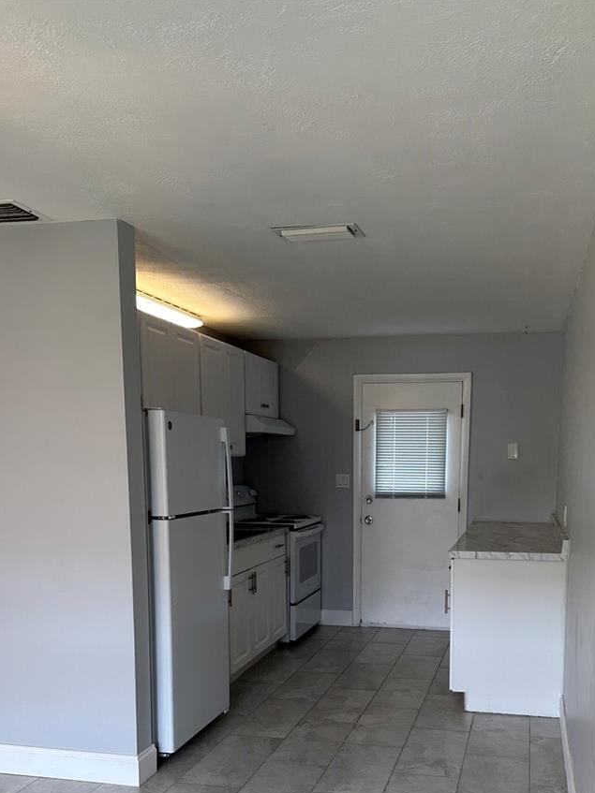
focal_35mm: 34
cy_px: 559
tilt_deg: -7.5
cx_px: 375
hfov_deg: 41.5
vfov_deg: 52.4
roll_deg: -1.8
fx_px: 779
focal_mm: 6.86
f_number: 1.78
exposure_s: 1/156
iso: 100
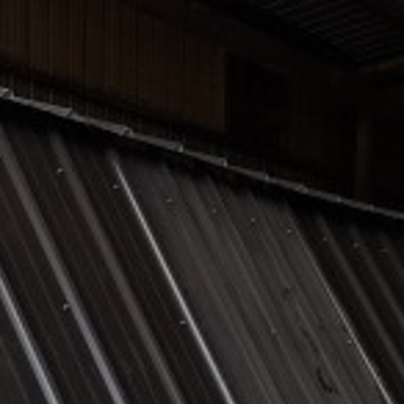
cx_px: -100
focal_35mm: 89
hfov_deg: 18.4
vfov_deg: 17.6
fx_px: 1175
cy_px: 595
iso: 50
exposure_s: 1/508
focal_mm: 5.54
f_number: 1.8
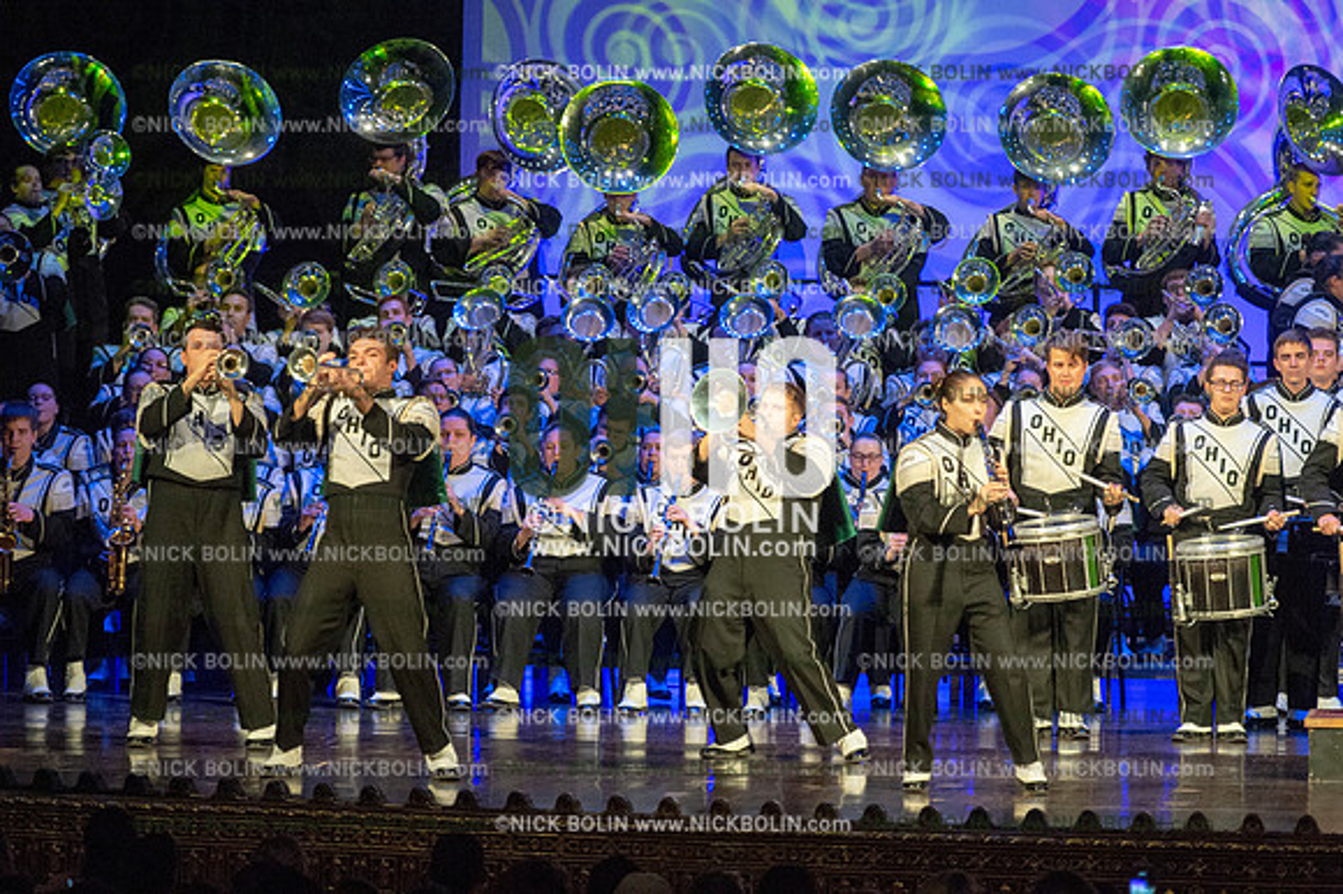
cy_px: 447
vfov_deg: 7.0
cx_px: 672
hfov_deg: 10.6
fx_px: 7270
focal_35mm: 195
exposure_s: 1/320
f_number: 5.6
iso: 8000
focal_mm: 195
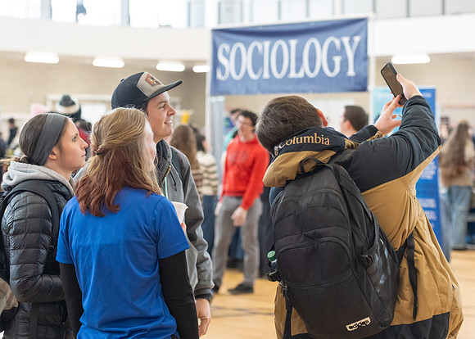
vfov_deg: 17.6
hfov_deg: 24.5
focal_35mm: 81
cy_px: 152
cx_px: 237
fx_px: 1094
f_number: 3.5
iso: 1250
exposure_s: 1/200
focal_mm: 70
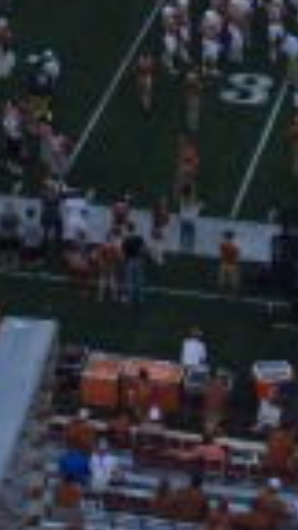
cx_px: 140
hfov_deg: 6.9
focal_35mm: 176
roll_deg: +0.2
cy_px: -361
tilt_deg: -16.4
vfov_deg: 11.5
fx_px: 2472
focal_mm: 4.15
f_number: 2.2
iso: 32
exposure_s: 1/855
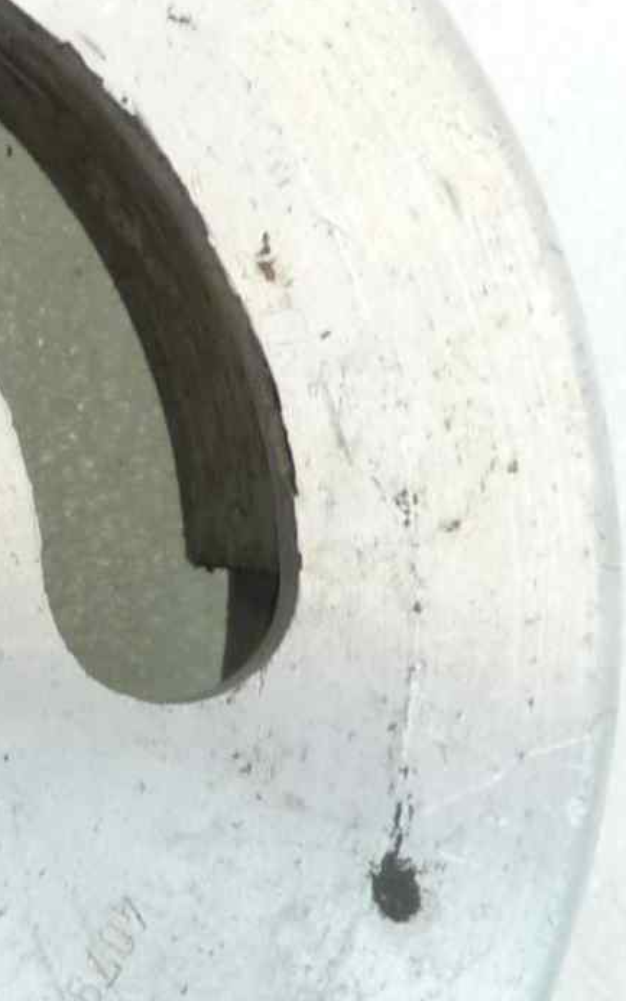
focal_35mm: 98
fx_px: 2673
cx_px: -470
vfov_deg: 21.2
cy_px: 401
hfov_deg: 12.3
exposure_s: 1/13
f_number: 3.3
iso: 80
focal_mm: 4.1
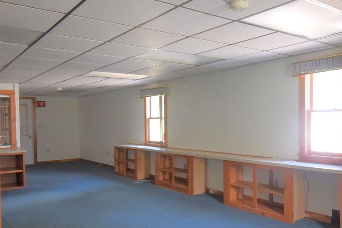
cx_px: 163
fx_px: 285
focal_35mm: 30
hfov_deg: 61.9
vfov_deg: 43.5
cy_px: 132
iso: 1250
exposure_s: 1/60
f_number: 4.5
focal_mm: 10
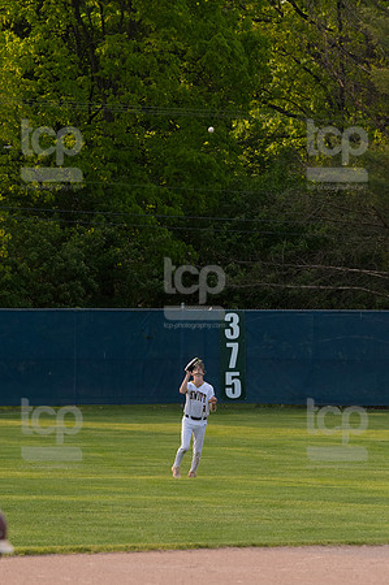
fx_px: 4873
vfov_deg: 6.9
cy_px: 292
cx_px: 194
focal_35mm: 300
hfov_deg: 4.6
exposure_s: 1/1600
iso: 800
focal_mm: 200
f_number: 5.6
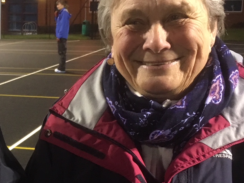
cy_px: 154
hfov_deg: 23.4
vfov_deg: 18.0
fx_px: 571
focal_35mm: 81
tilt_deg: -12.4
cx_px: 18
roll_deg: +0.2
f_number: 2.2
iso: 200
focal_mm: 4.15
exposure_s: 1/33
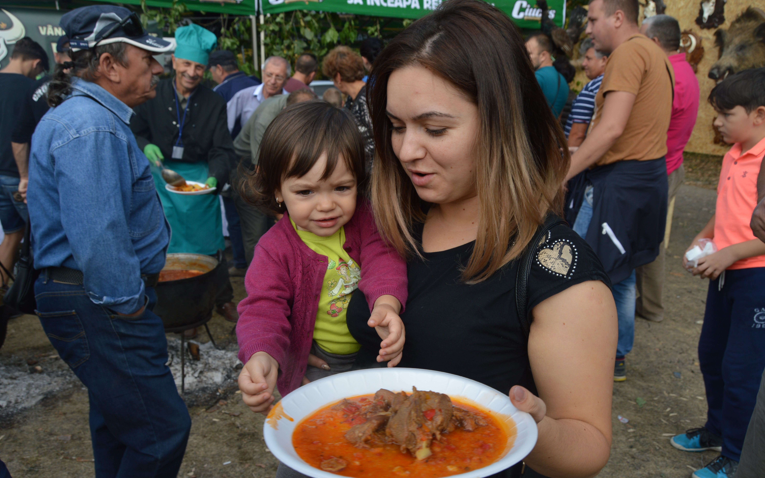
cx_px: 387
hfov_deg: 66.5
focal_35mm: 28
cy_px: 244
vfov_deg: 44.5
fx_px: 584
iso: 100
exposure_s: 1/160
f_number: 6.3
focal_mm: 18
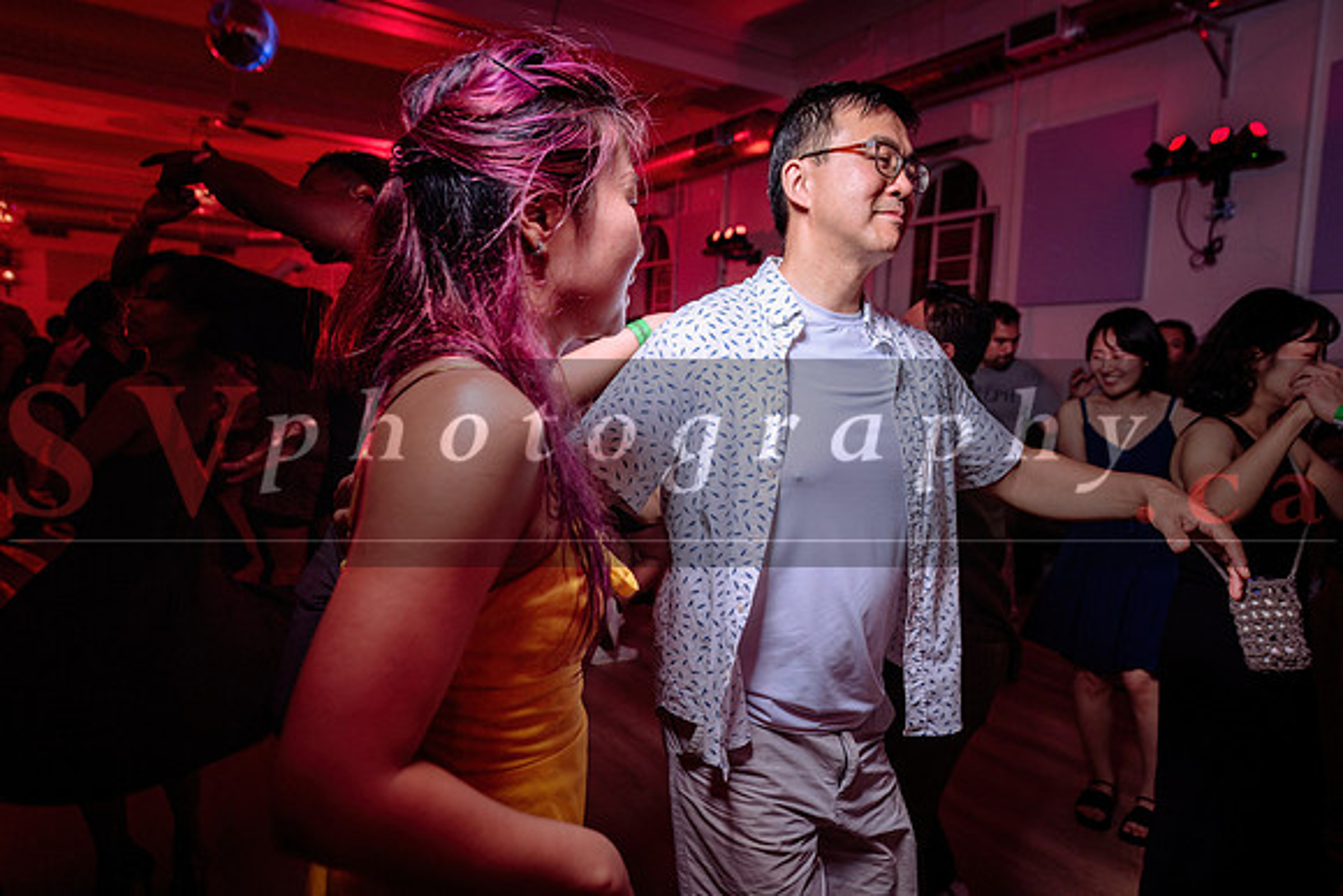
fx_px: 896
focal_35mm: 24
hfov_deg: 73.7
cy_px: 448
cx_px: 672
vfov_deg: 53.2
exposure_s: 1/60
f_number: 3.5
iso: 800
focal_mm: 24
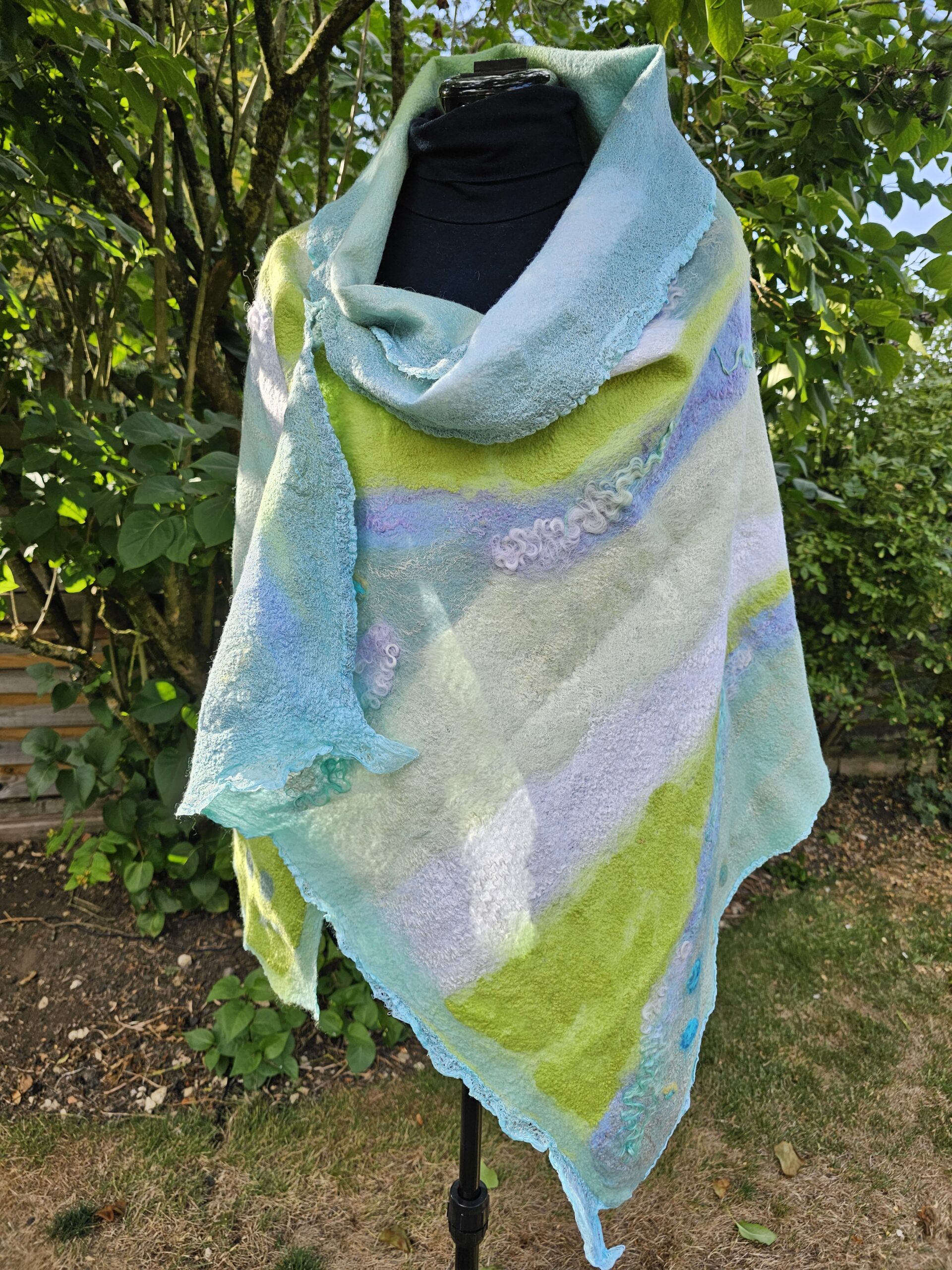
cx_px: 476
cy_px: 635
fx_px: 843
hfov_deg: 58.9
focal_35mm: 23
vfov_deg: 73.9
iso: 16
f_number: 1.7
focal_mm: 6.3
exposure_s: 1/180
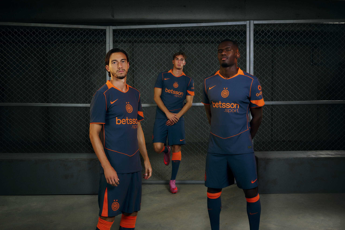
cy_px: 115
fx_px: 335
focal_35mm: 35
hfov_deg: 54.4
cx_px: 172
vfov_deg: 37.9
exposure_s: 1/160
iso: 160
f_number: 9
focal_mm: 35
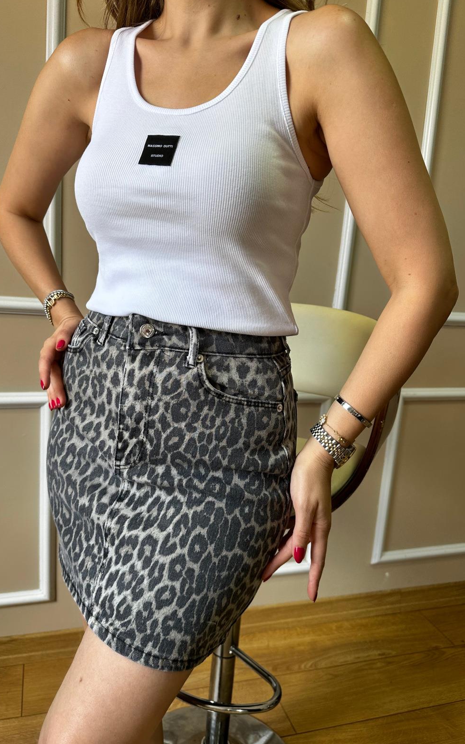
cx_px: 204
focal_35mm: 26
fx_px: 527
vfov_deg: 70.4
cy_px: 367
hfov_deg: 47.5
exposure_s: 1/121
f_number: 1.78
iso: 80
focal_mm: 6.86
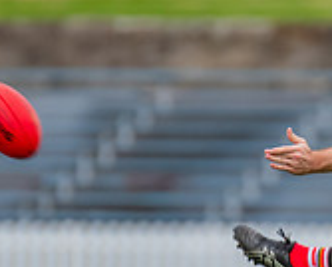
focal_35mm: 1535
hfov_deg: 1.3
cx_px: 463
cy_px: 190
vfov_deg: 1.0
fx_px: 15100
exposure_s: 1/1000
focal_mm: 360
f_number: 4
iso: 800
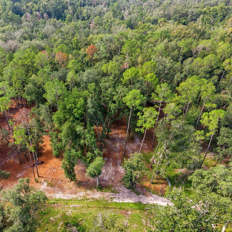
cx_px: 91
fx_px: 220
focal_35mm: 29
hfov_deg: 55.1
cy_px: 116
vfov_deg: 55.6
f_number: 1.8
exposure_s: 1/320
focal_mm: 8.67
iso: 100
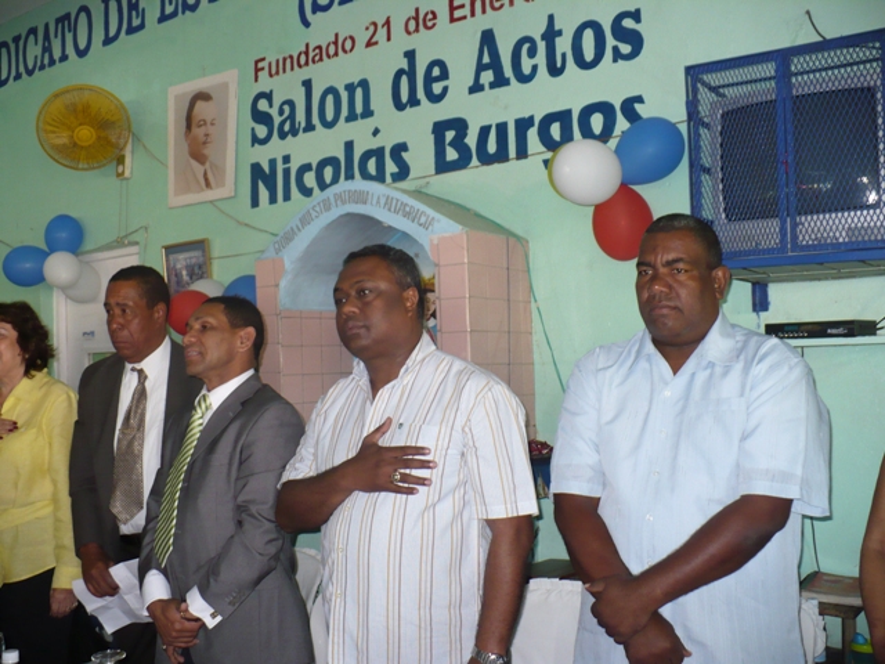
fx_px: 946
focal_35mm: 37
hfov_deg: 50.1
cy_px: 332
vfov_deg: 38.7
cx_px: 442
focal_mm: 6.1
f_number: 2.8
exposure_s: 1/30
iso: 200
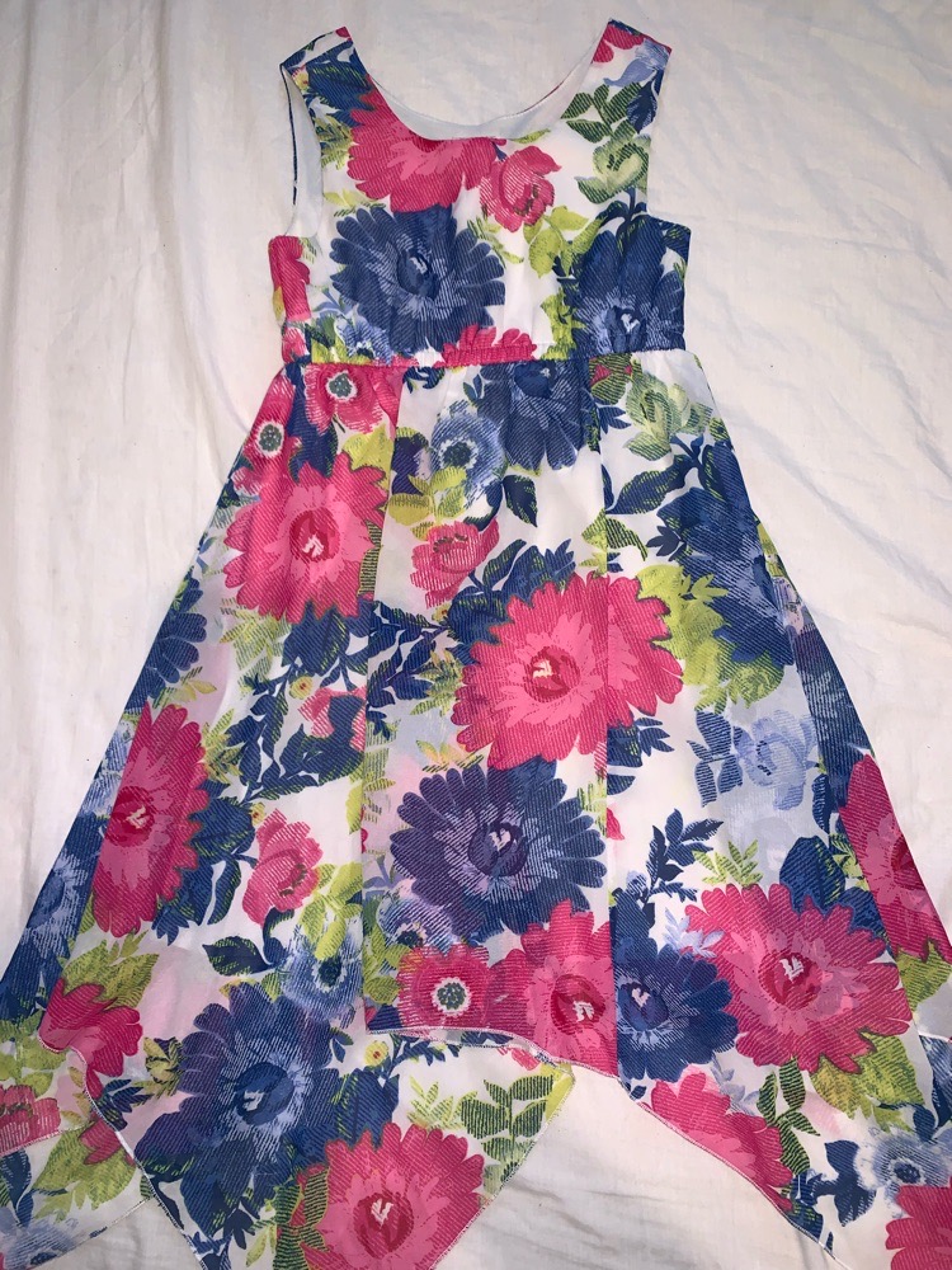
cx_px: 476
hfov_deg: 53.1
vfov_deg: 67.3
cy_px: 635
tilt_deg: -83.3
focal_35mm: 26
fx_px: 953
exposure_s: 1/24
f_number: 1.8
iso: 32
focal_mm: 4.25
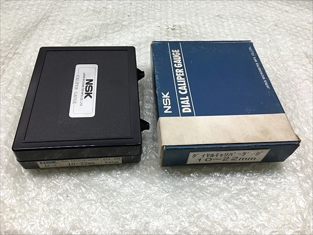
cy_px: 118
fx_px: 262
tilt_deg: -49.3
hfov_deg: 61.7
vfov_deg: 48.2
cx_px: 156
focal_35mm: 29
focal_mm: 4.15
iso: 25
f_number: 2.2
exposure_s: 1/60
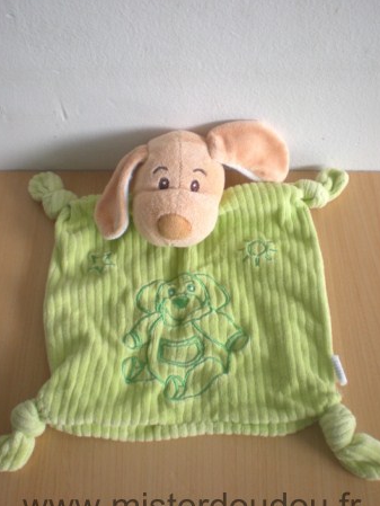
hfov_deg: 32.9
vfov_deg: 42.9
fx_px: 644
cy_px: 236
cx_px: 191
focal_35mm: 44
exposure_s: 1/63.2
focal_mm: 6.3
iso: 114
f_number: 3.1
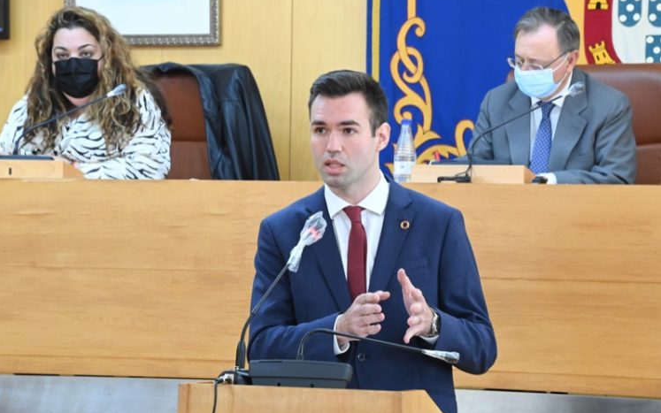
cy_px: 199
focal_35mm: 174
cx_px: 330
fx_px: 3135
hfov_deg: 12.0
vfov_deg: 7.5
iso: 16000
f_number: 13
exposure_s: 1/160
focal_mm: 170
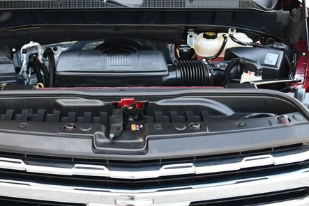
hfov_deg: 38.0
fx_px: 447
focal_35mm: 52
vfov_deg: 26.0
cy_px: 95
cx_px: 119
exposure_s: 1/250
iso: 640
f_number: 3.5
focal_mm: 18
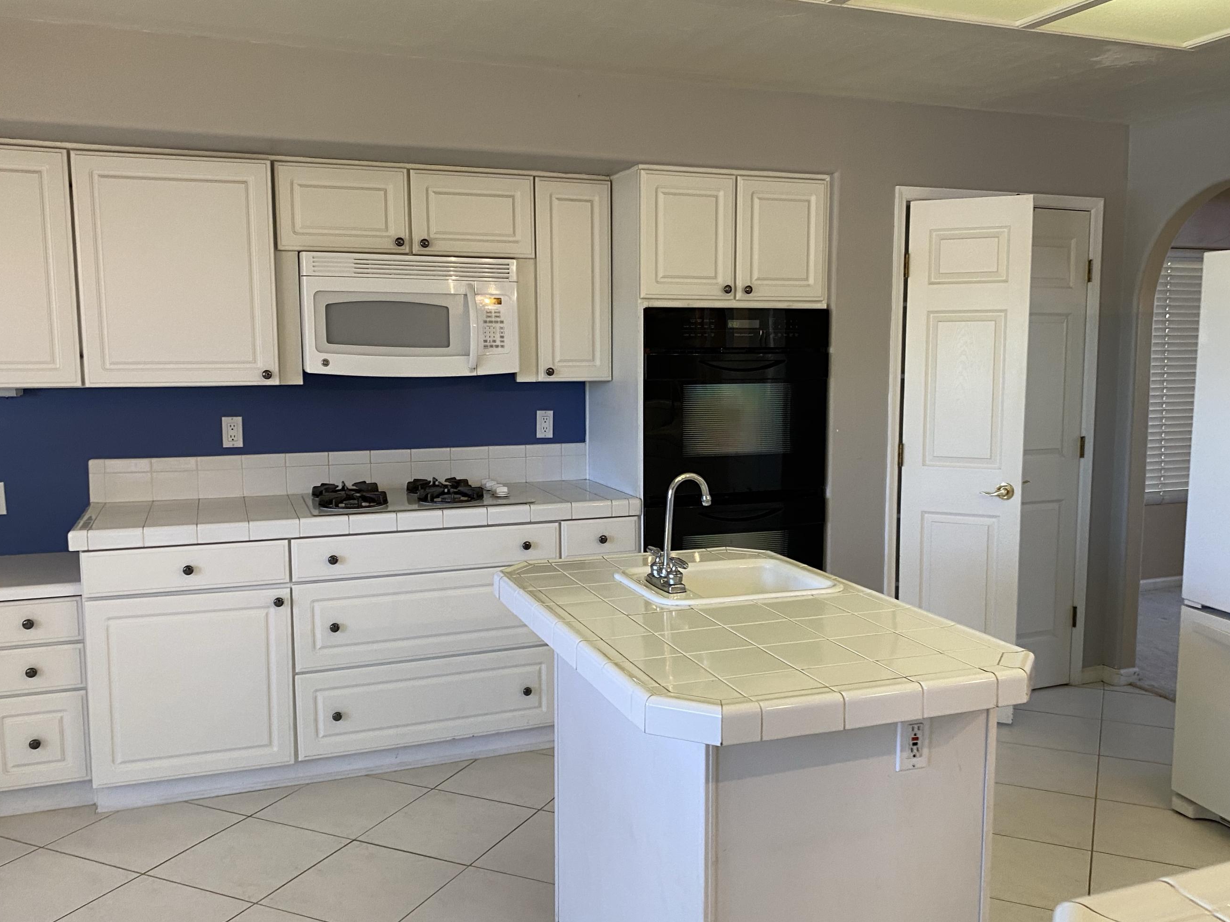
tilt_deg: -8.9
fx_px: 1066
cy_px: 479
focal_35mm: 30
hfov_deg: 59.9
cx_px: 659
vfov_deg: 46.8
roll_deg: -1.0
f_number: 1.8
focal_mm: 4.25
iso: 125
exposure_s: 1/60
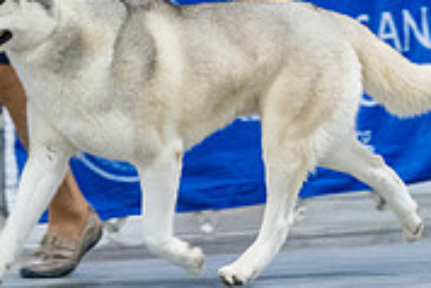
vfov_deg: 2.2
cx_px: 36
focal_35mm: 625
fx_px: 7489
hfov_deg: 3.3
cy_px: -98
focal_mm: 192
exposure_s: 1/250
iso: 6400
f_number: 3.2
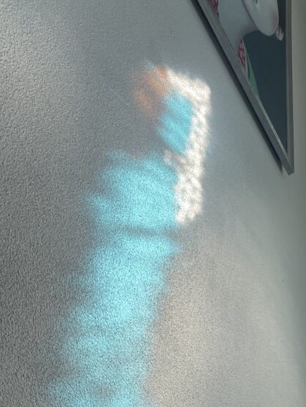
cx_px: 330
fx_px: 695
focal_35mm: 59
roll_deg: +2.9
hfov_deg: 23.4
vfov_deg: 31.6
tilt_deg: +36.3
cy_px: 341
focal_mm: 4.2
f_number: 1.6
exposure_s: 1/703
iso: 32
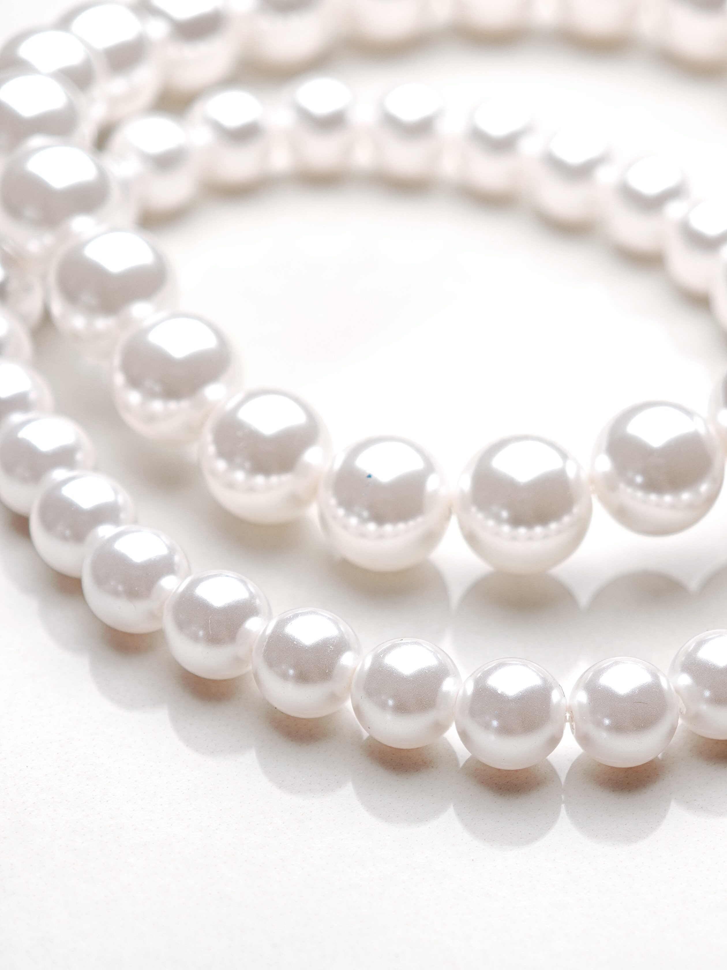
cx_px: 364
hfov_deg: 14.5
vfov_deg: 19.3
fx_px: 2856
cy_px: 485
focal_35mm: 102
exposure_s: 1/410
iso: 50
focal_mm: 11.5
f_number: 1.8
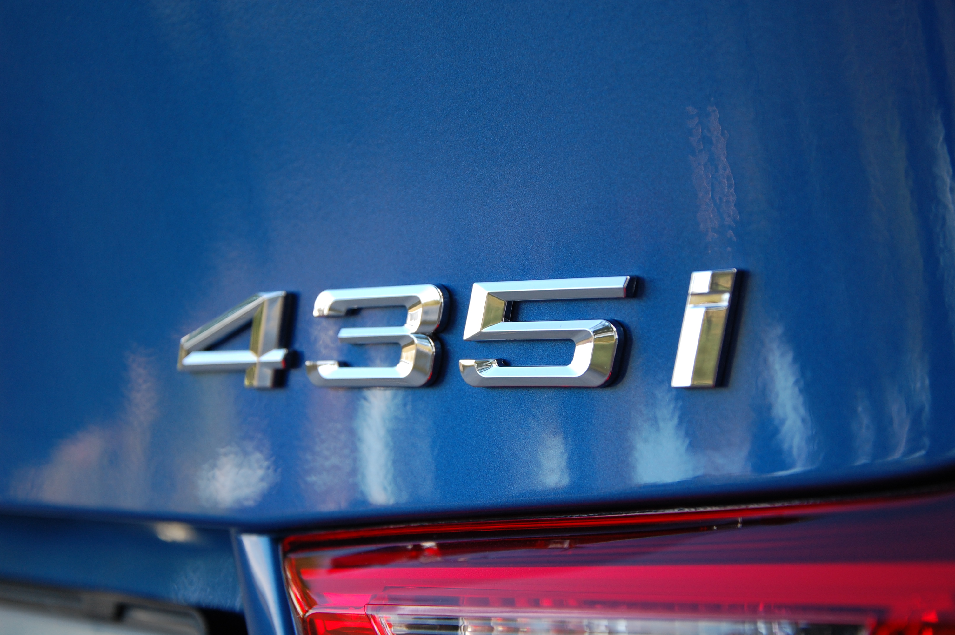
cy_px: 318
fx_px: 2067
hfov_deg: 26.0
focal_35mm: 78
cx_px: 478
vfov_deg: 17.5
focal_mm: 52
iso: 280
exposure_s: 1/125
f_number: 5.6
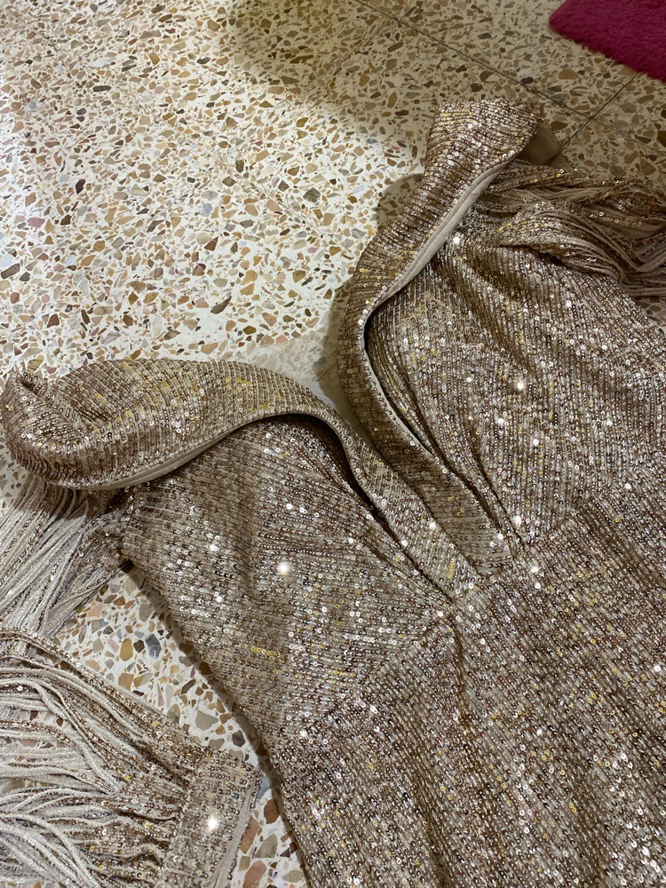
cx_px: 333
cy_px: 444
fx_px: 667
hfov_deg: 53.1
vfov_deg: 67.3
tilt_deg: -64.5
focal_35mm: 26
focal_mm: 4.25
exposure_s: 1/50
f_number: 1.8
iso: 400
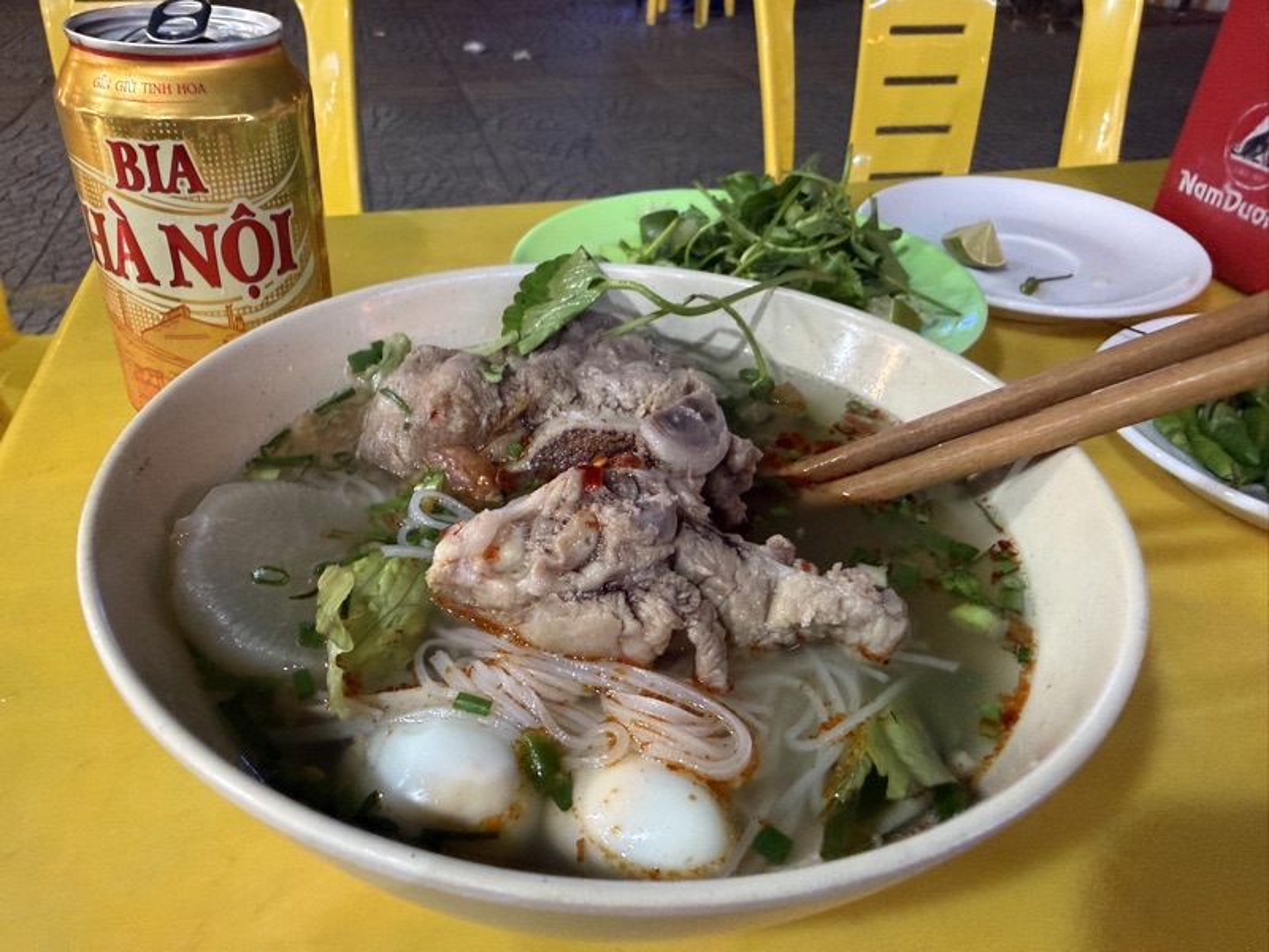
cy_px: 476
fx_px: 880
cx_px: 634
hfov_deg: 71.6
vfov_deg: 56.8
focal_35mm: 24
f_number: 2.2
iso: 500
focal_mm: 2.22
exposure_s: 1/50
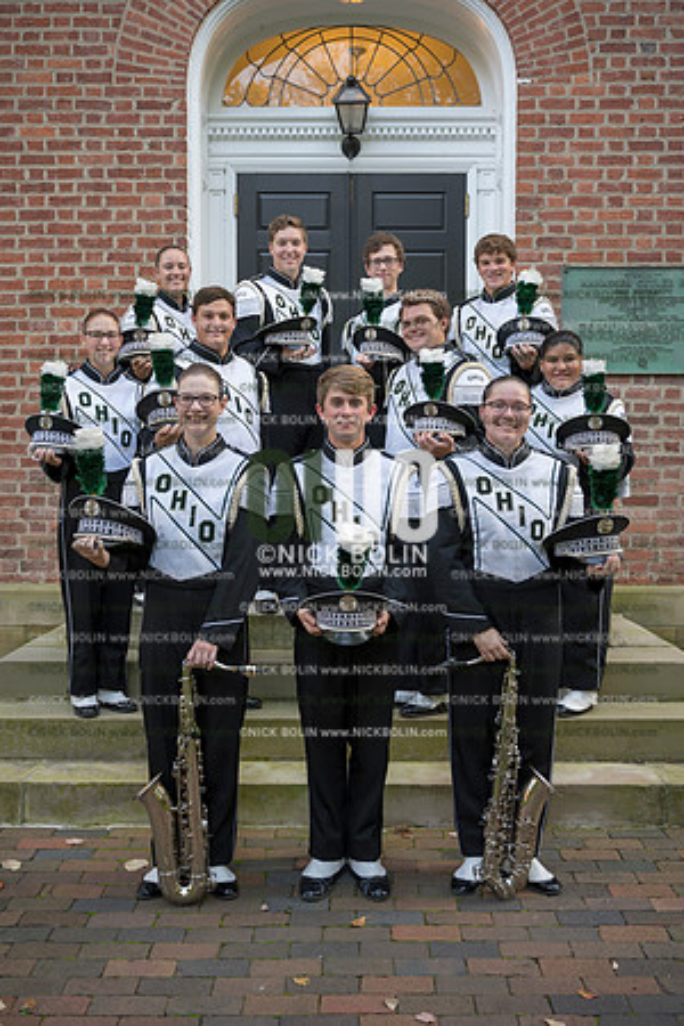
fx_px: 1083
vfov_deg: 50.7
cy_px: 513
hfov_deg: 35.1
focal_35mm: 38
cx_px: 342
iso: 125
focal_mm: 38
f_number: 4
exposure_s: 1/40
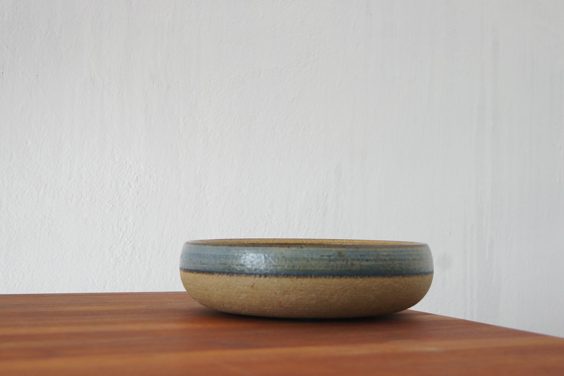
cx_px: 282
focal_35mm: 68
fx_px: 1057
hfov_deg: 29.9
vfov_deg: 20.2
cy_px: 188
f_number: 5.6
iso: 400
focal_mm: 45
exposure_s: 1/60
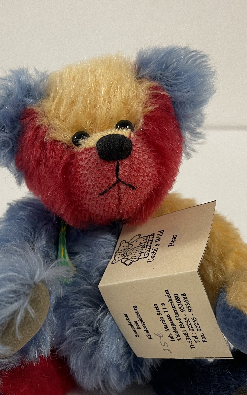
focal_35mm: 42
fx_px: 452
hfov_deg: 30.2
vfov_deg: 47.0
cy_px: 234
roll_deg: -0.2
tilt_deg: -24.5
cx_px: 71
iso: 125
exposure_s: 1/50
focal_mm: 5.1
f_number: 1.6
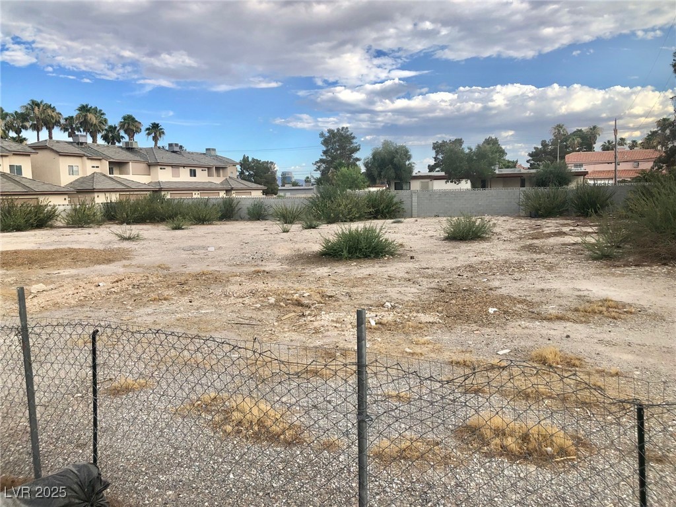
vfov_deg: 49.7
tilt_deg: -6.6
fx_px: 547
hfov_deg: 63.4
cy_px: 254
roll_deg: +0.6
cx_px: 338
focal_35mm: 28
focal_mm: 3.99
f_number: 1.8
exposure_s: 1/1245
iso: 20
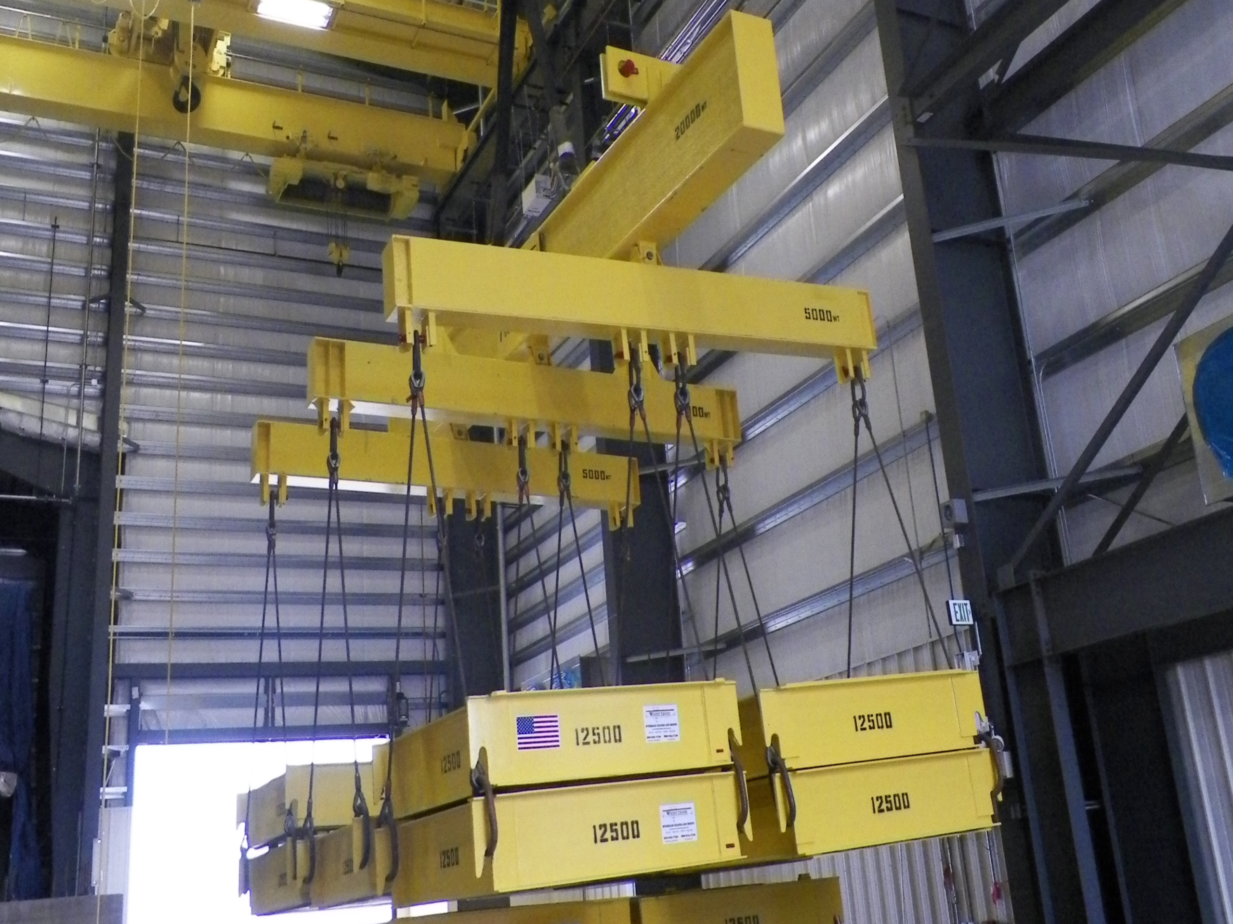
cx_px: 616
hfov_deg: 54.0
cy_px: 462
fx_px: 1211
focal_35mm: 34
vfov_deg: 41.8
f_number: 2.7
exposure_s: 1/350
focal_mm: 5.6
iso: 80
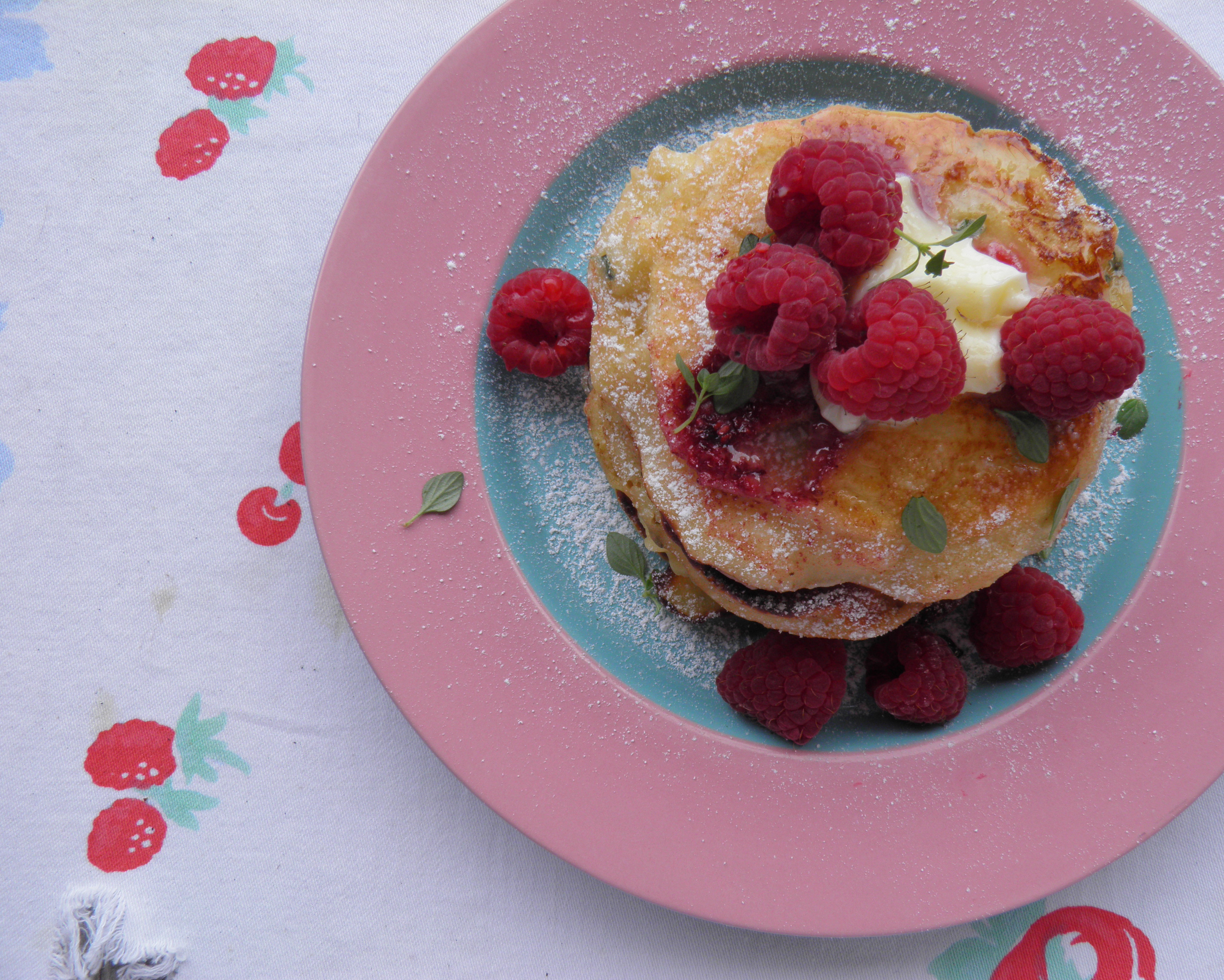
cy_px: 503
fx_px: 1087
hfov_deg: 58.7
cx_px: 644
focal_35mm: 30
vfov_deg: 48.5
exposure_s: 1/100
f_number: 5.7
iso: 50
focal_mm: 4.9
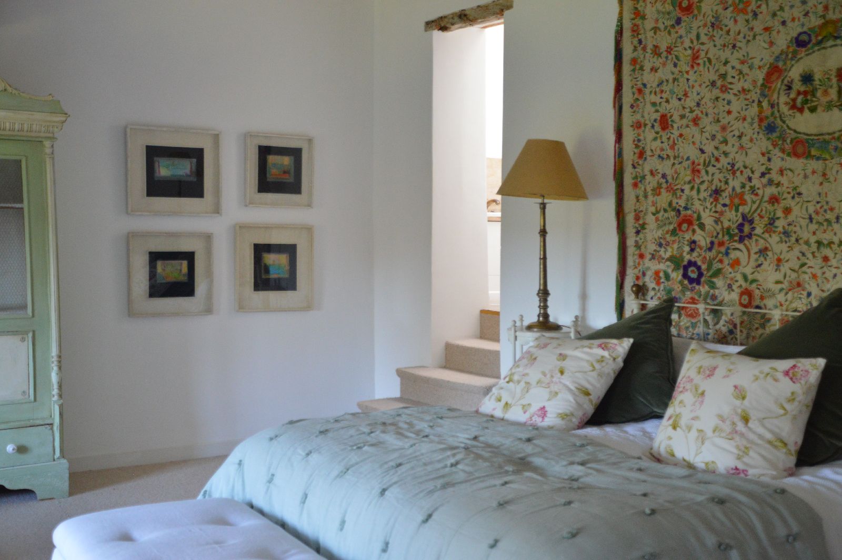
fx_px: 982
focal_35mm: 42
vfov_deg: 31.8
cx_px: 421
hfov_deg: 46.4
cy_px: 280
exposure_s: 1/60
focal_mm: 28
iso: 1400
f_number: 4
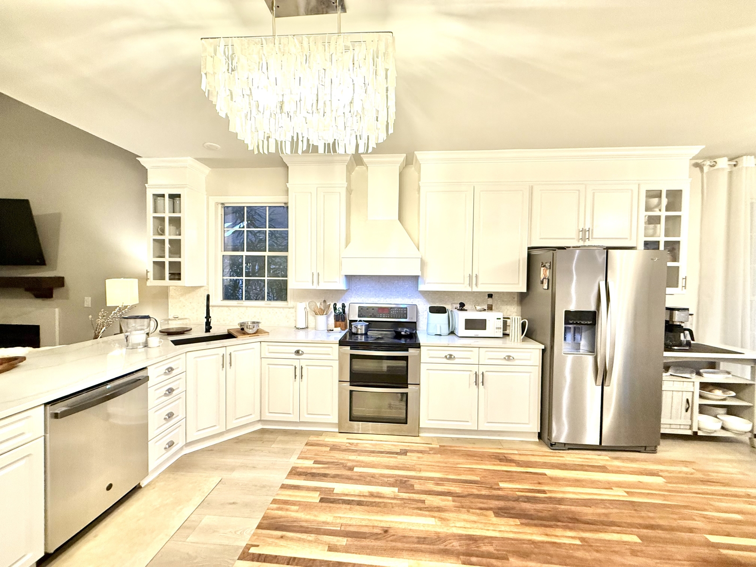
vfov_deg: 85.7
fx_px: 306
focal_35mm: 14
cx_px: 378
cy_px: 284
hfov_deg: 102.1
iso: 250
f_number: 2.2
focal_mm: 2.22
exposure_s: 1/120
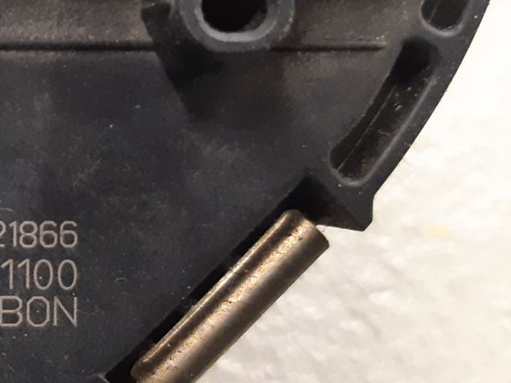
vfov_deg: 18.9
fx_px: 1151
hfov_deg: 21.4
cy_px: 193
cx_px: -239
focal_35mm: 78
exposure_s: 1/25
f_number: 1.7
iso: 250
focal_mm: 3.93
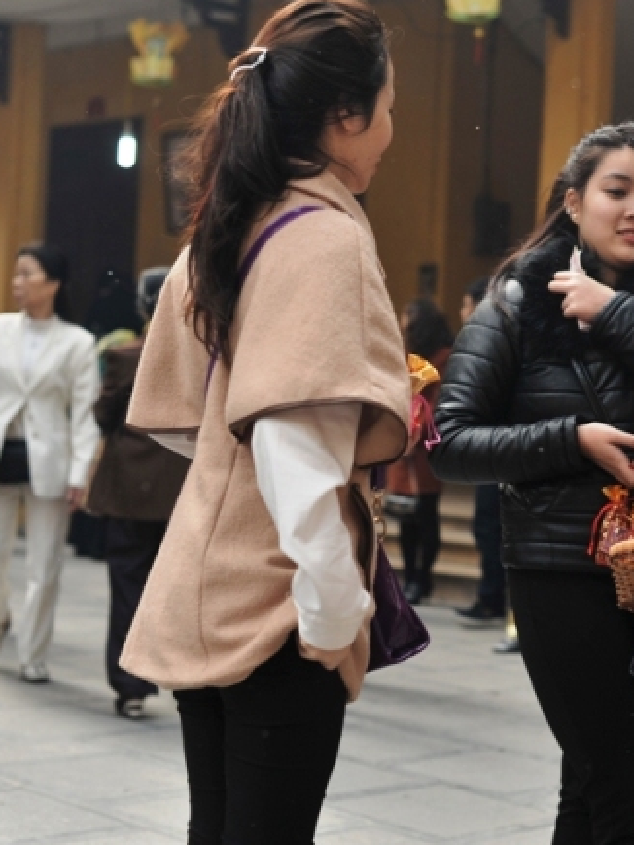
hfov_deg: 20.0
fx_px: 1781
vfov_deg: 26.7
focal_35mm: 73
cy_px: 425
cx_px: 492
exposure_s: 1/800
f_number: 3.2
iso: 250
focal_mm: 50
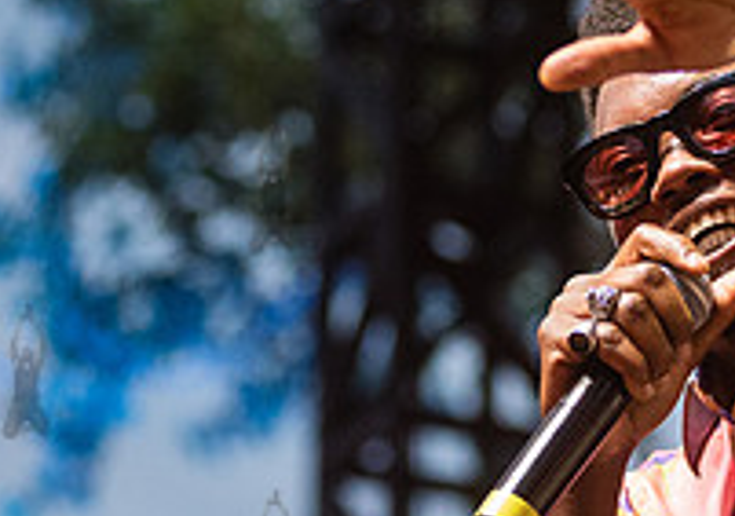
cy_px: 390
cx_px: 853
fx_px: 5934
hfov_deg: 7.0
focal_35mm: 286
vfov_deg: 5.0
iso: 3200
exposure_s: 1/320
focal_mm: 92
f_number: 3.2
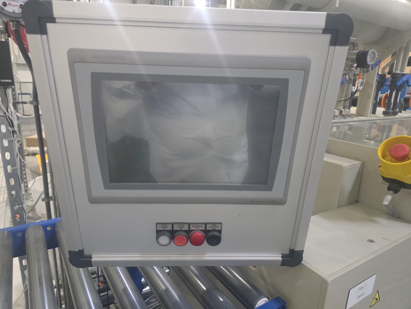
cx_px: 206
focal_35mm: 23
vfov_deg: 58.9
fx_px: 273
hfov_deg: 73.9
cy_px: 154
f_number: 1.7
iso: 800
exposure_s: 1/120
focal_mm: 6.3
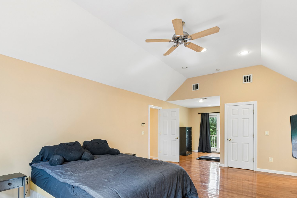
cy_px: 130
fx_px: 157
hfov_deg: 86.8
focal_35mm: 19
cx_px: 141
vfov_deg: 63.1
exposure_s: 1/8
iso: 400
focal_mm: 14
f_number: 8
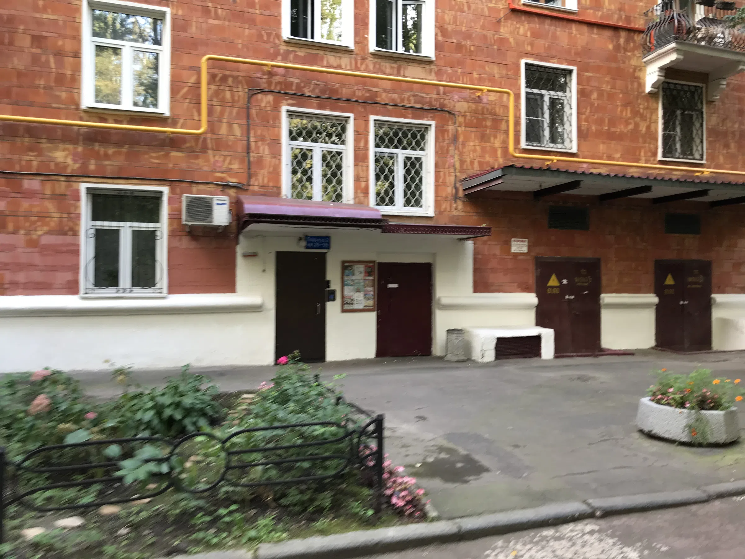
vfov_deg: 49.7
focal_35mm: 28
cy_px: 280
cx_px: 372
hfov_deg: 63.4
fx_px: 603
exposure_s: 1/50
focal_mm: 3.99
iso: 25
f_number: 1.8
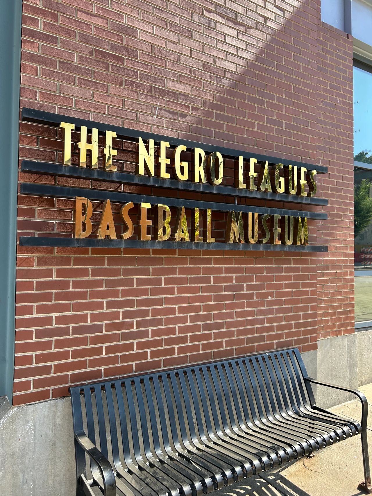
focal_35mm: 26
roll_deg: -1.7
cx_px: 186
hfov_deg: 53.1
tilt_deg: +5.2
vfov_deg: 67.3
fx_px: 373
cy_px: 248
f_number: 1.5
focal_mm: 5.7
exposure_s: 1/678
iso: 50
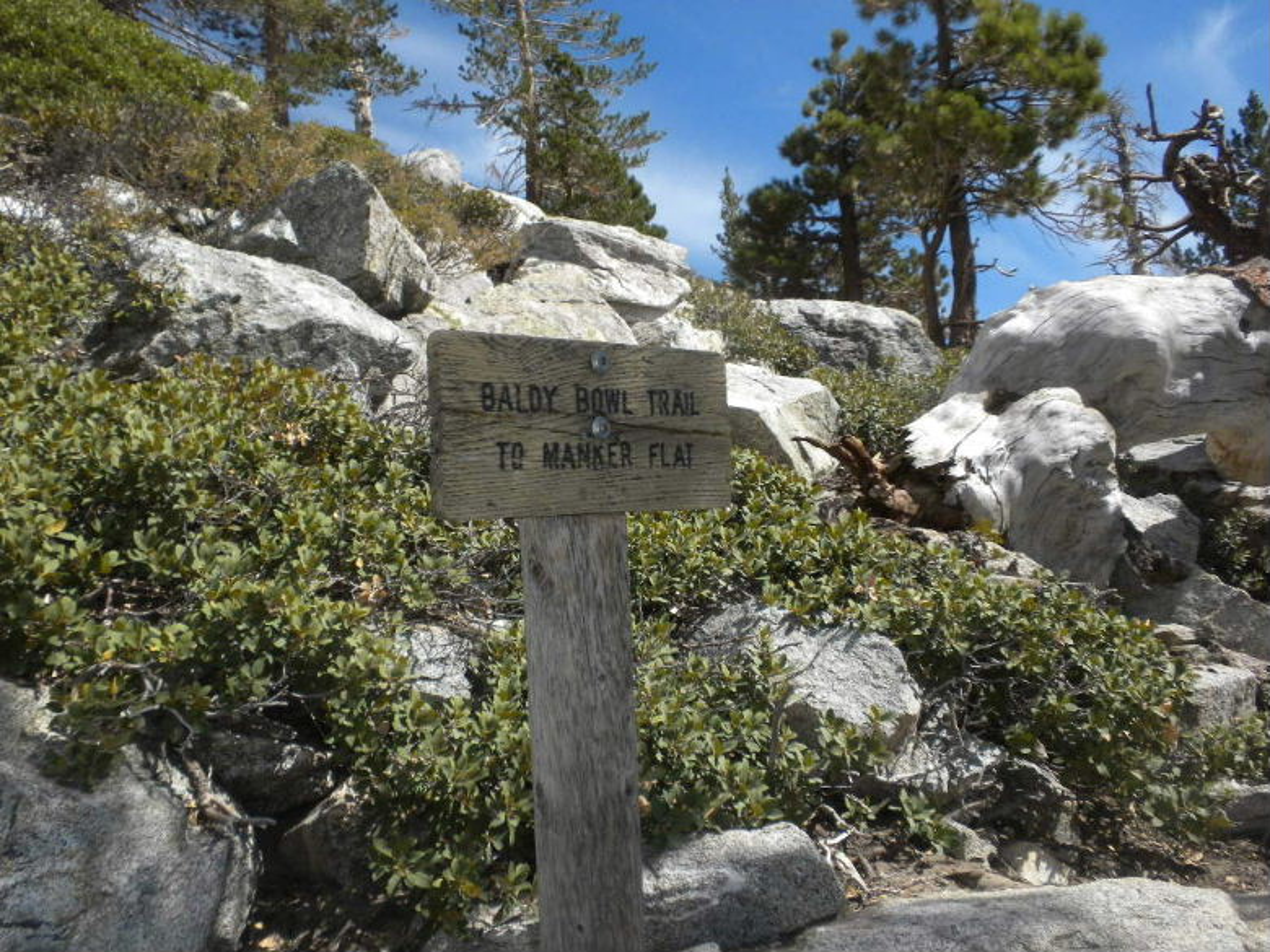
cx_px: 635
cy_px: 476
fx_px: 1357
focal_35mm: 37
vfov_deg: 38.7
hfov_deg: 50.1
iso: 200
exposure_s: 1/304
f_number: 10
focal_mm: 6.6
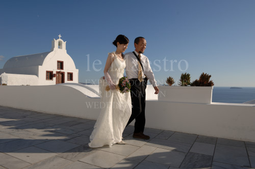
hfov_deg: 70.5
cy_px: 84
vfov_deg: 50.3
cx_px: 128
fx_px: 180
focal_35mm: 26
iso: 100
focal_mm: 17
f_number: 8
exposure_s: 1/250
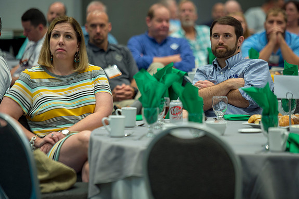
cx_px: 151
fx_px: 1511
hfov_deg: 11.3
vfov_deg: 7.5
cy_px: 99
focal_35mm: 182
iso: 1250
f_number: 2.8
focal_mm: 180
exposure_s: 1/160
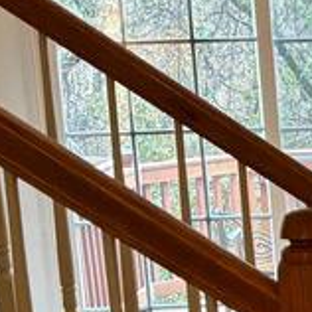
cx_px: 715
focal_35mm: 149
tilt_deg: -11.2
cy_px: 302
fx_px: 1519
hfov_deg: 10.3
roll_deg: +1.5
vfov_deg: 11.6
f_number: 1.6
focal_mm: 5.96
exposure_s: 1/60
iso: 320
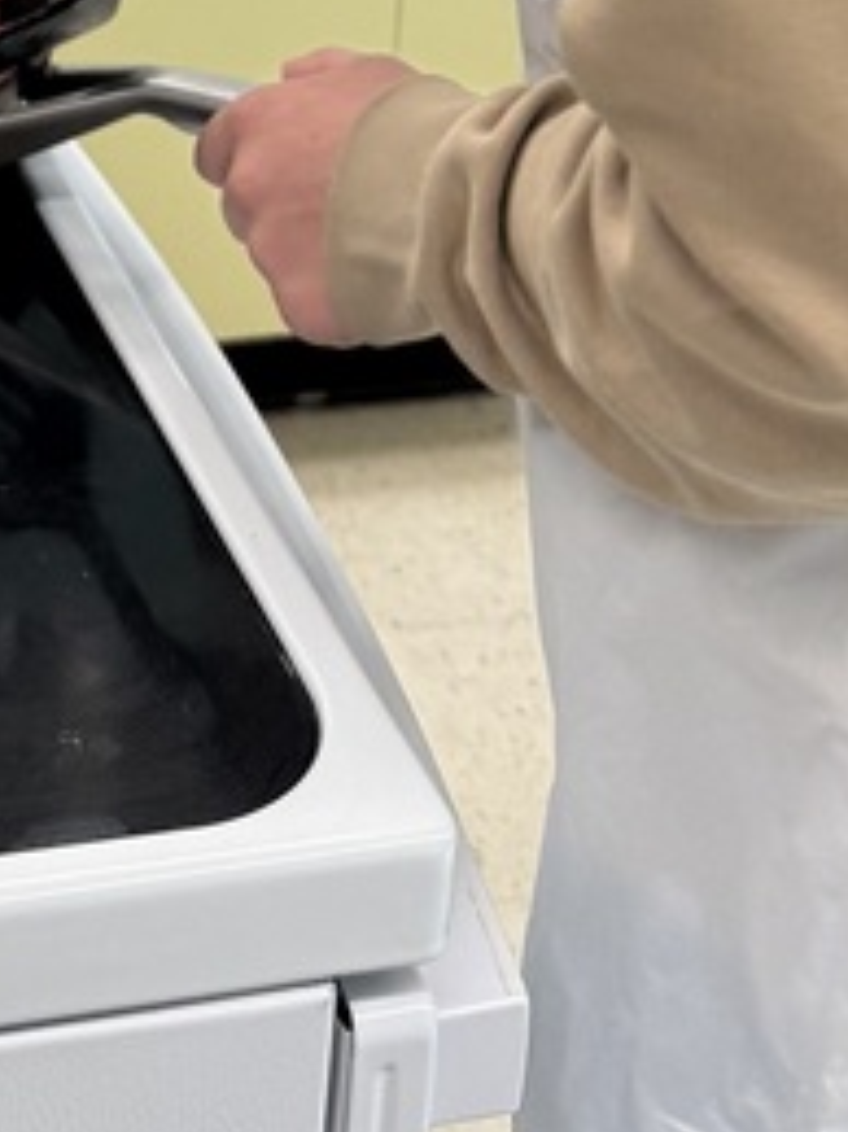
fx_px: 3106
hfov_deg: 15.4
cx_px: 122
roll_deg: -4.8
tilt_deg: -8.3
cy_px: -861
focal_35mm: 95
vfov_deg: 17.2
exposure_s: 1/126
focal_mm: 6.76
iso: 125
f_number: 1.78
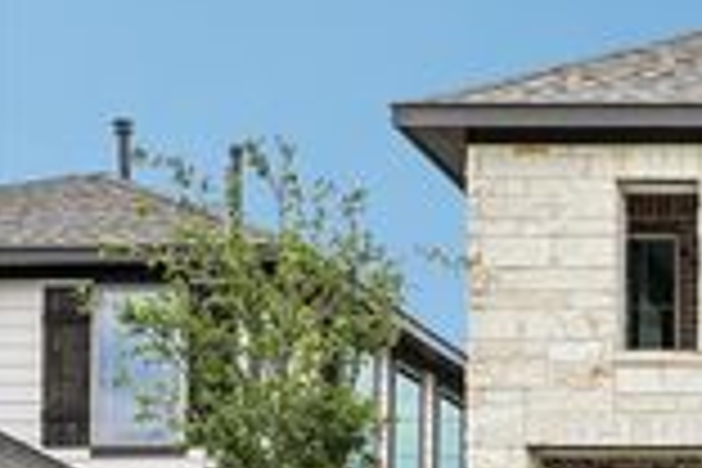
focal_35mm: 112
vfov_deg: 12.0
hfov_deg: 16.3
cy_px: 560
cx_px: 1116
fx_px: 2184
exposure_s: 1/800
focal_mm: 35
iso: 500
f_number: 8
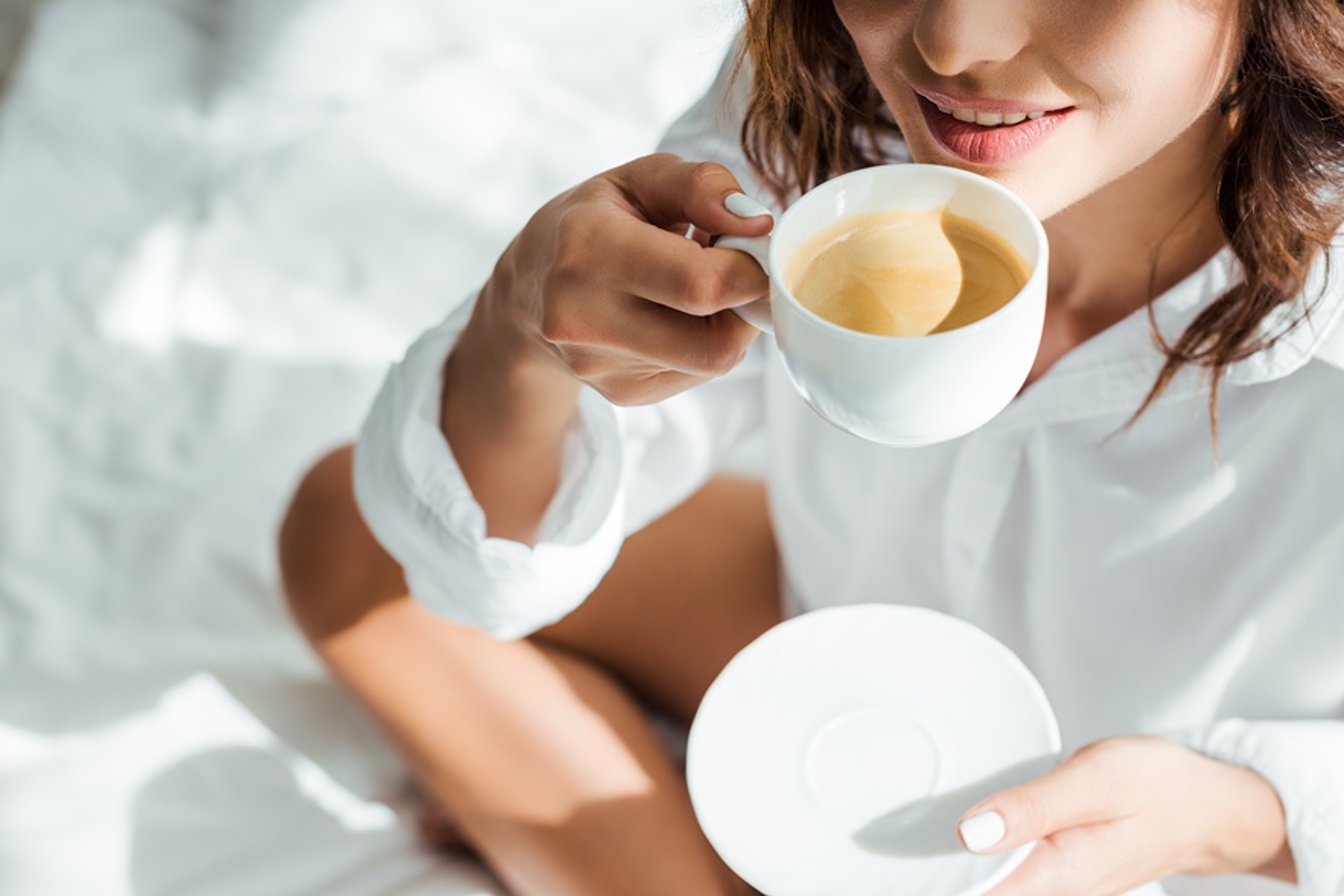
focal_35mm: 50
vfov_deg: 27.0
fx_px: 1867
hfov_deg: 39.6
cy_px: 448
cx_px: 672
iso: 100
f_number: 4
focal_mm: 50
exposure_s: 1/250
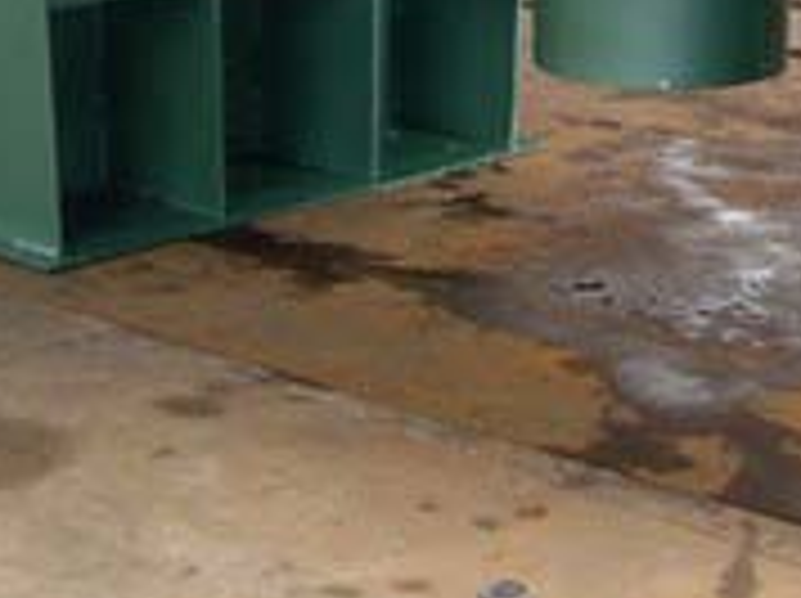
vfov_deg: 11.2
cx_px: 675
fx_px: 2889
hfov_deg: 15.7
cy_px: -405
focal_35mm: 125
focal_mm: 6.3
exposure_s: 1/8
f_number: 2.8
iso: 80
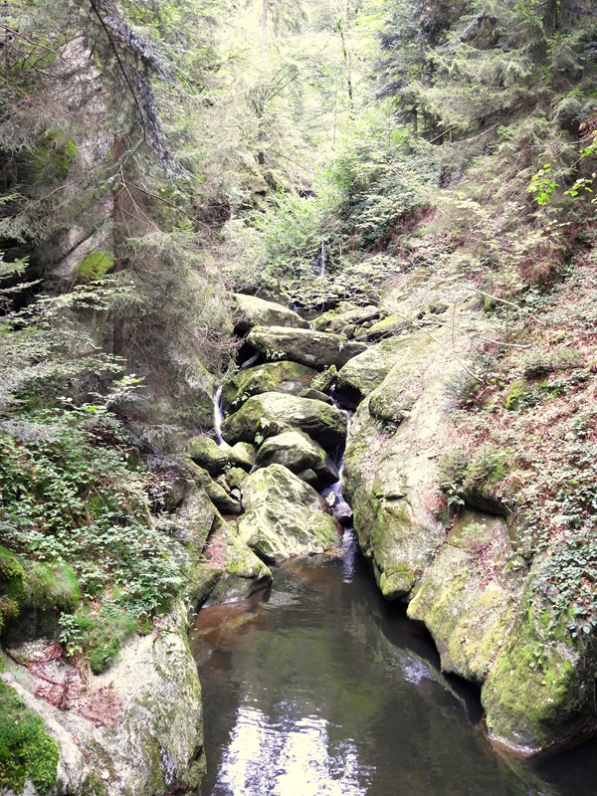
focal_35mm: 35
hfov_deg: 40.7
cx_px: 298
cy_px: 398
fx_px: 805
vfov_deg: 52.6
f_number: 3.2
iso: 360
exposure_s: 1/30
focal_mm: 6.2
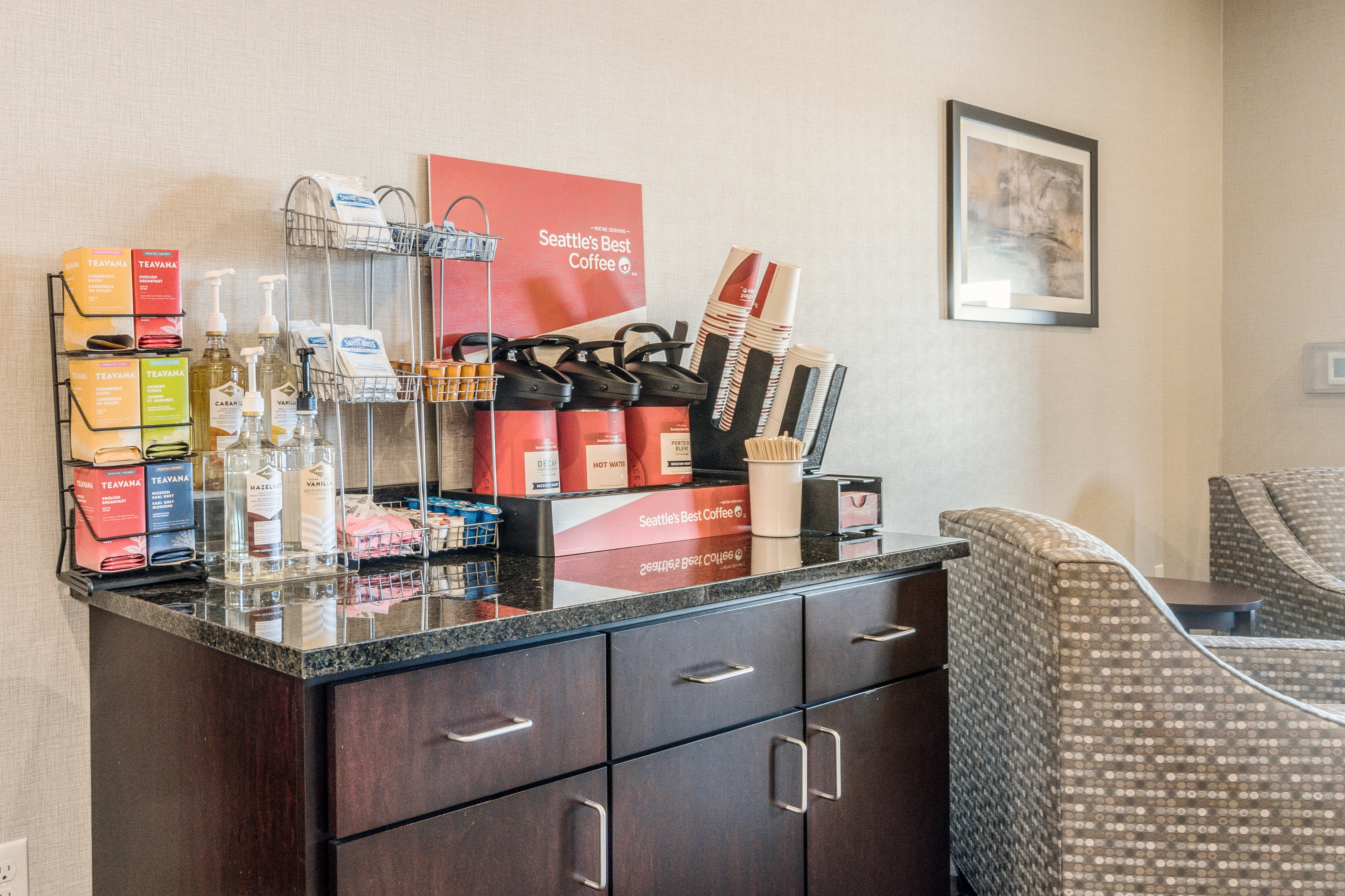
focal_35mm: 30
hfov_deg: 60.5
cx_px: 448
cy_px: 430
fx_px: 1121
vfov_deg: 43.6
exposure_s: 1/4
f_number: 9
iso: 400
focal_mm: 14
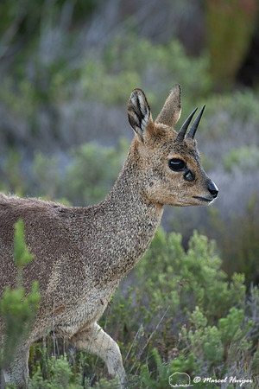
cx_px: 130
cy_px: 194
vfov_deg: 3.4
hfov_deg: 2.3
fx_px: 6474
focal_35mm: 600
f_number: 6.3
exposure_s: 1/160
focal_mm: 600
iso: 2000
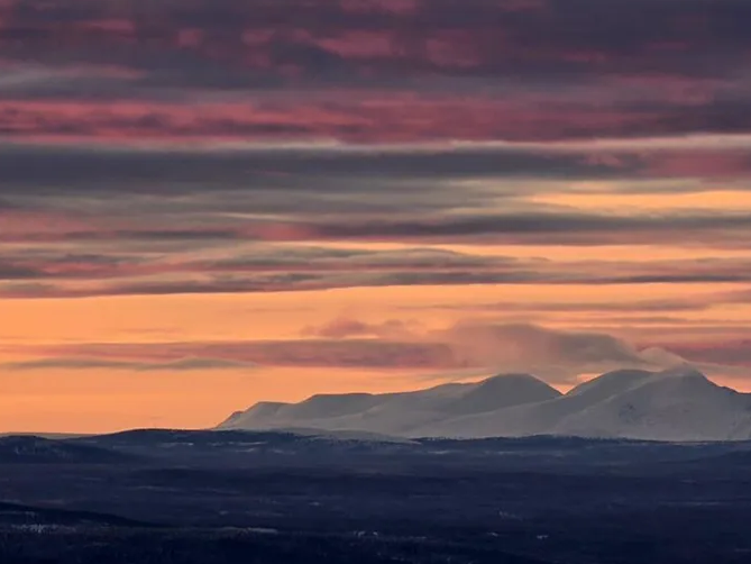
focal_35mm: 330
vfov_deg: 4.5
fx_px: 7161
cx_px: 573
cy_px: 386
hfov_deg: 6.0
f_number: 3.4
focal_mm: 18.6
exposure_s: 1/101
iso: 160
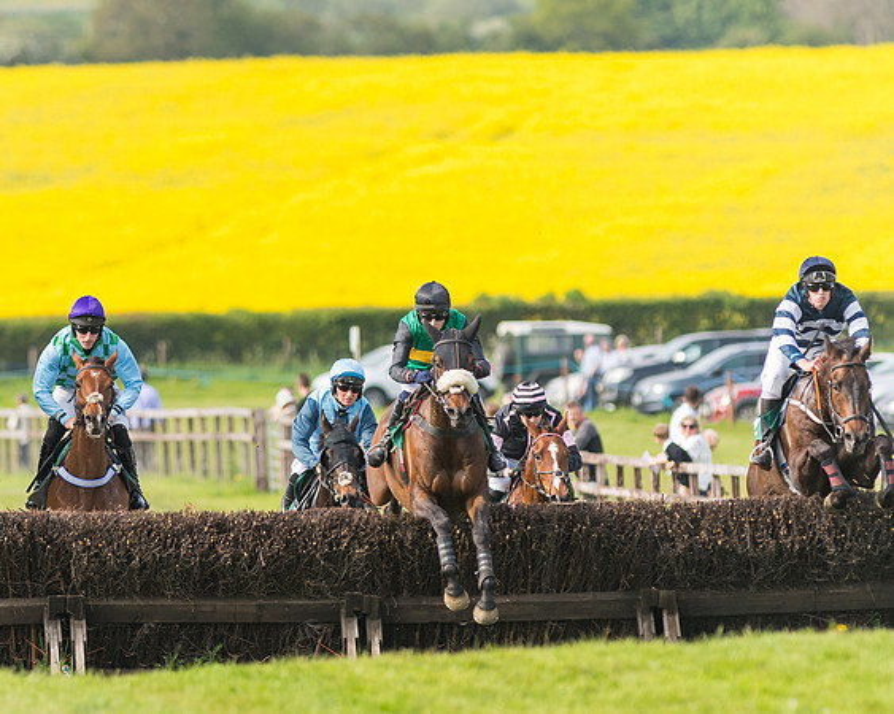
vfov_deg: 2.5
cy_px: 273
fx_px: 16562
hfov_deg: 3.1
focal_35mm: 626
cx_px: 231
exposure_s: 1/2500
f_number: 5
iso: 400
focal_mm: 300
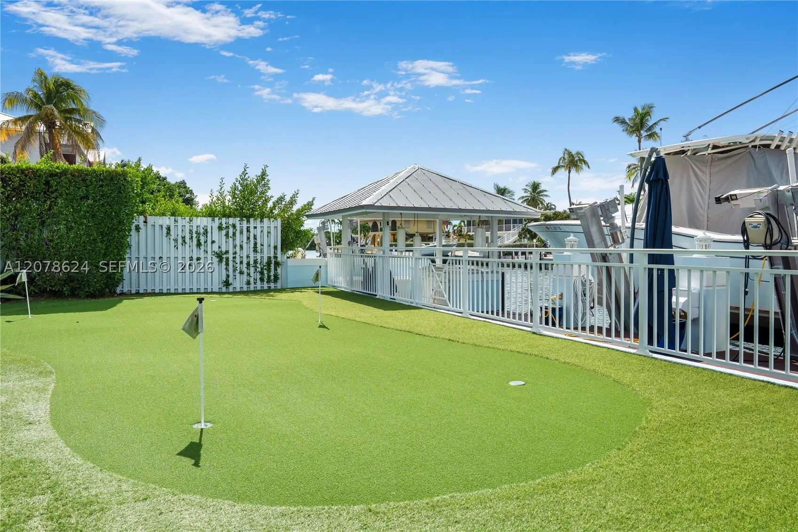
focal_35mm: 24
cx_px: 399
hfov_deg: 73.7
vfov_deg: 53.1
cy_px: 266
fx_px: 532
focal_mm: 16
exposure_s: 1/500
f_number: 8
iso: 100
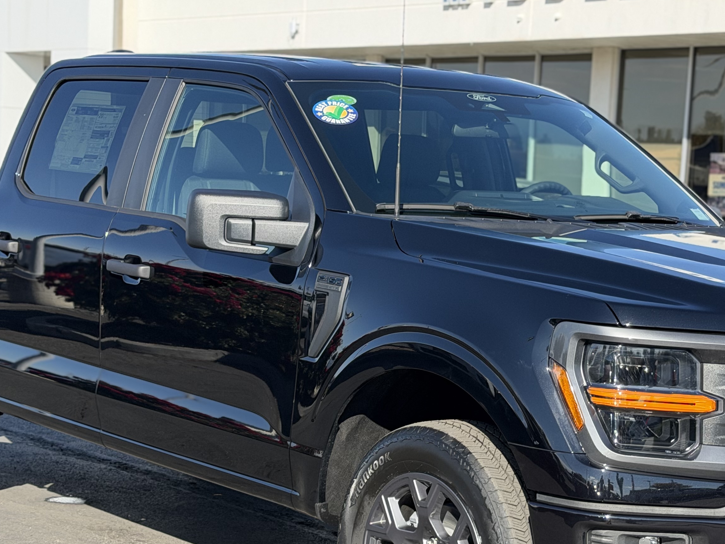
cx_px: 429
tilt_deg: -7.0
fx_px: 1759
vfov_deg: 17.5
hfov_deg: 23.3
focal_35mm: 84
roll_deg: -2.9
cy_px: 352
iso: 80
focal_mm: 6.76
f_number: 1.78
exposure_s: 1/2208
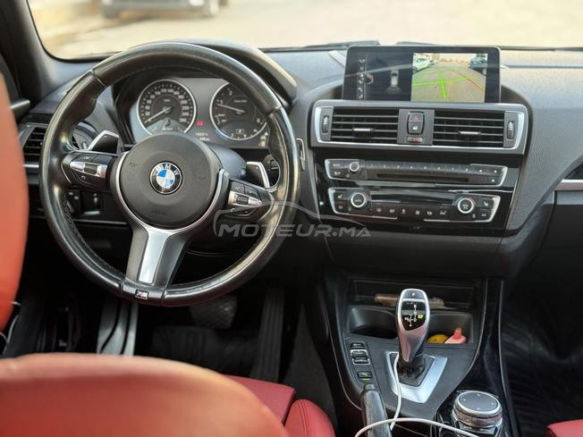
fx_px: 808
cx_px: 292
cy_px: 218
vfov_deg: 30.3
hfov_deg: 39.7
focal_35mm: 48
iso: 250
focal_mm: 6.76
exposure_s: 1/50
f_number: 1.78
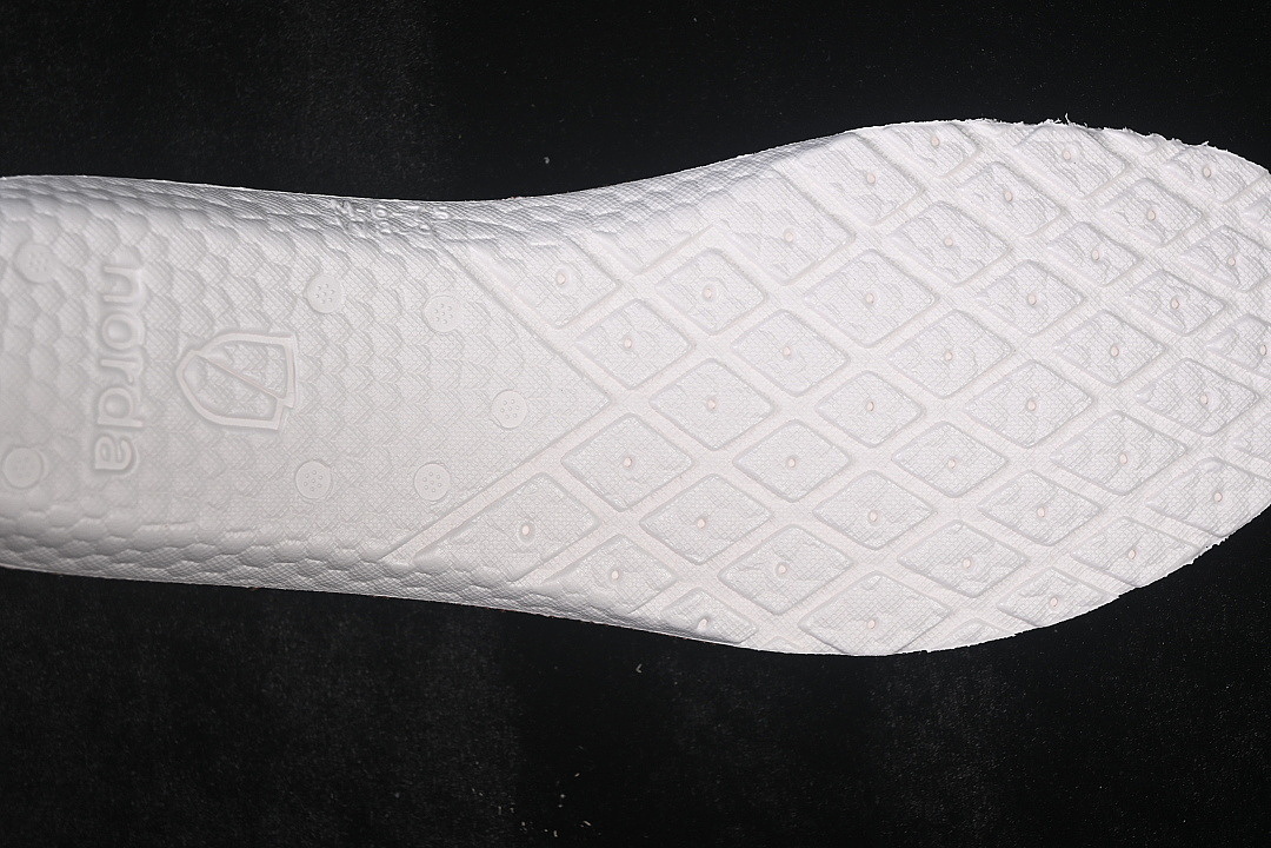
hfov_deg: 27.0
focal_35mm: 75
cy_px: 424
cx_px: 636
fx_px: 2648
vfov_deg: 18.2
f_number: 7.1
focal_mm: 50
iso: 160
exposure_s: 1/80
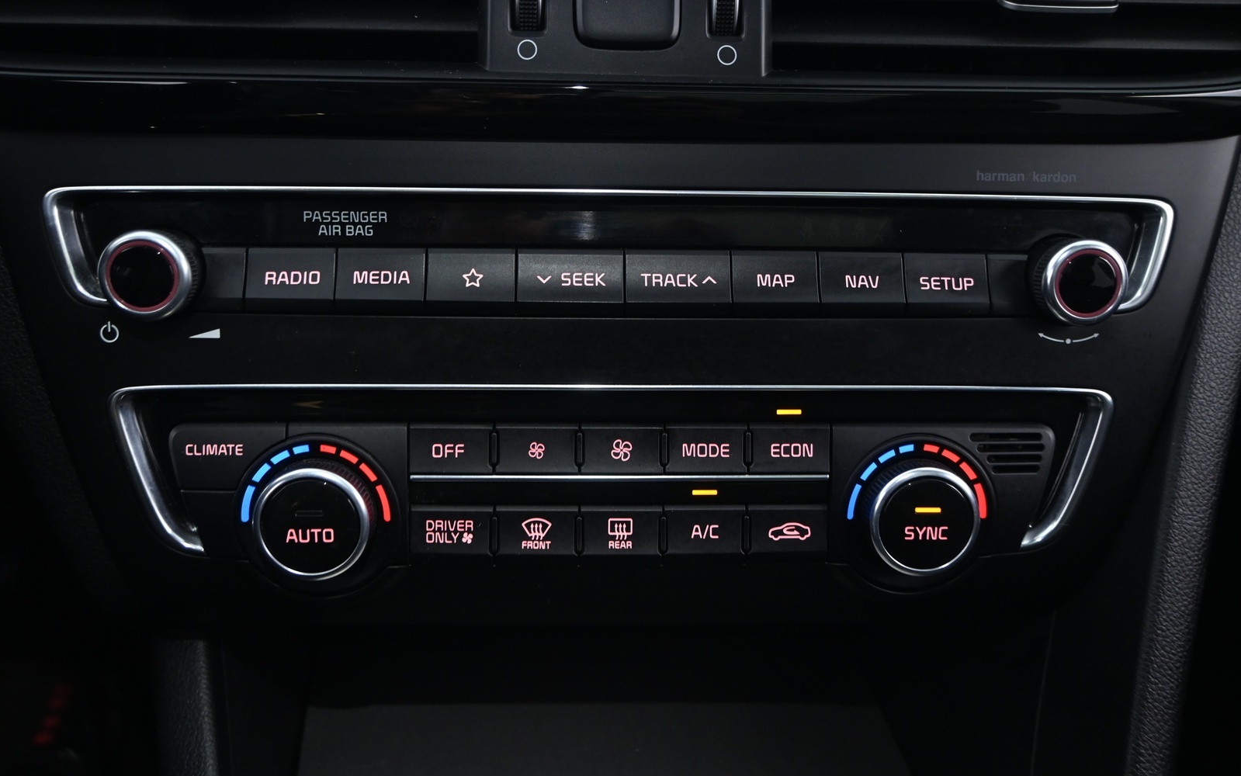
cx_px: 622
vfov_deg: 38.9
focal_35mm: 33
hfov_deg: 58.9
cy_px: 381
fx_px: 1100
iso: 1000
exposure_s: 1/4
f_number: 4.5
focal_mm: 21
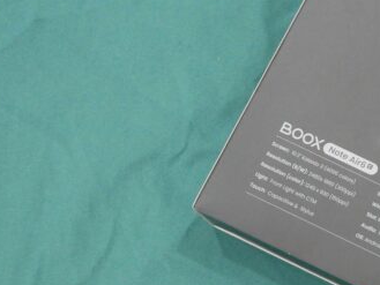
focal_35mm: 168
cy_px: 56
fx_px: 1845
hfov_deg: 11.3
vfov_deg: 8.8
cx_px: 576
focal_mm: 27
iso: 1600
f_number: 5.2
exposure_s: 1/60
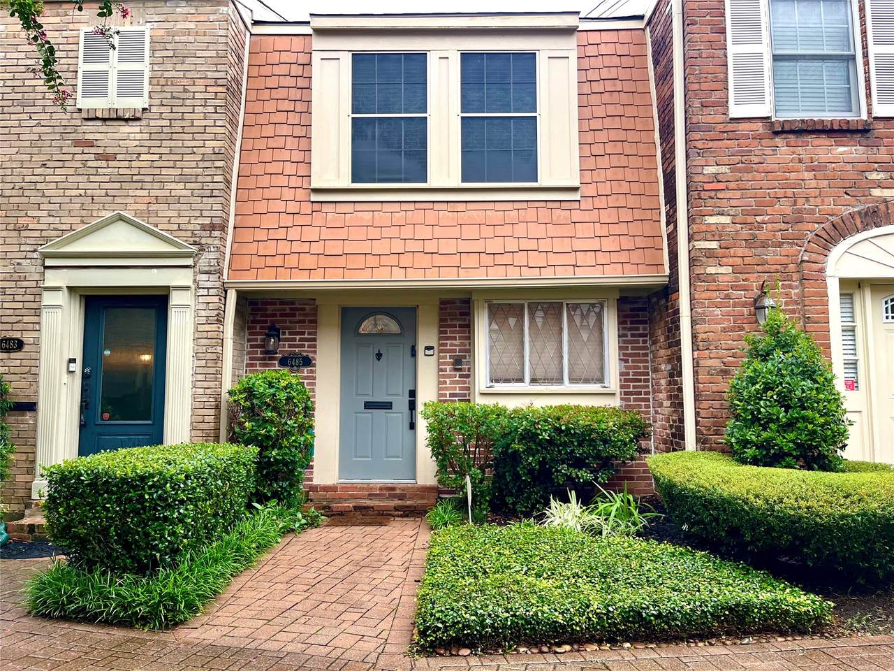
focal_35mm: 26
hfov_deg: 67.3
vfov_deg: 53.1
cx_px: 447
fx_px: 671
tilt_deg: +4.1
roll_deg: +0.3
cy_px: 336
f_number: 1.6
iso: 125
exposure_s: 1/105
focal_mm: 5.1
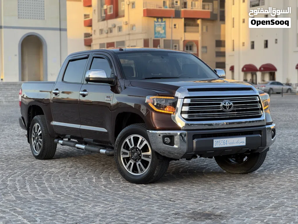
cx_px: 149
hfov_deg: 25.3
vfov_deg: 19.1
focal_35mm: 77
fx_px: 663
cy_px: 112
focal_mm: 9
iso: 25
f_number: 2.8
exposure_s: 1/99
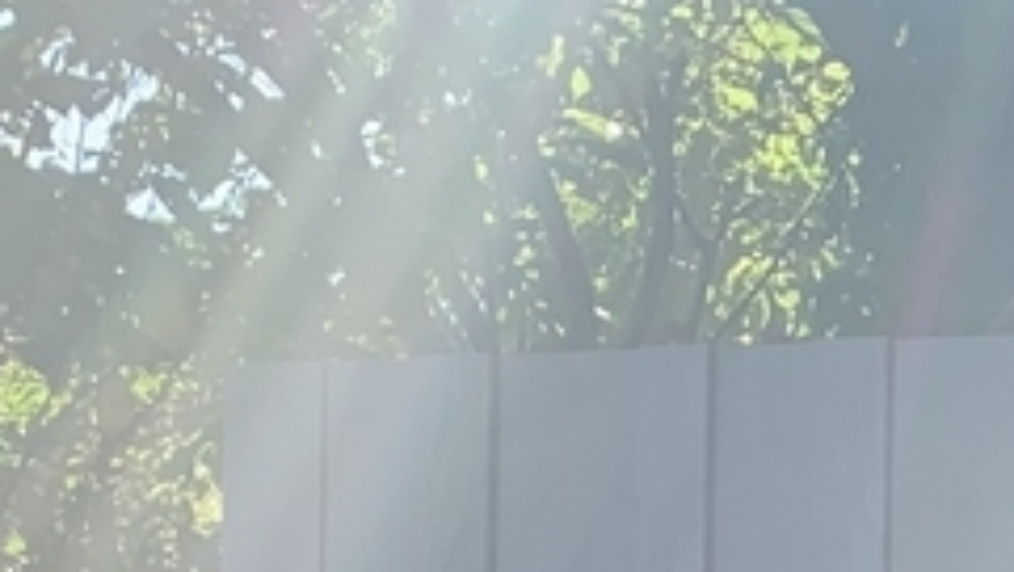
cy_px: 1598
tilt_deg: -1.8
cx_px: 1788
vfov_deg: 7.7
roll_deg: -1.9
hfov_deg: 13.7
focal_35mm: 141
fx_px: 3794
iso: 25
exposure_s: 1/446
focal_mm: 4.25
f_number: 1.8
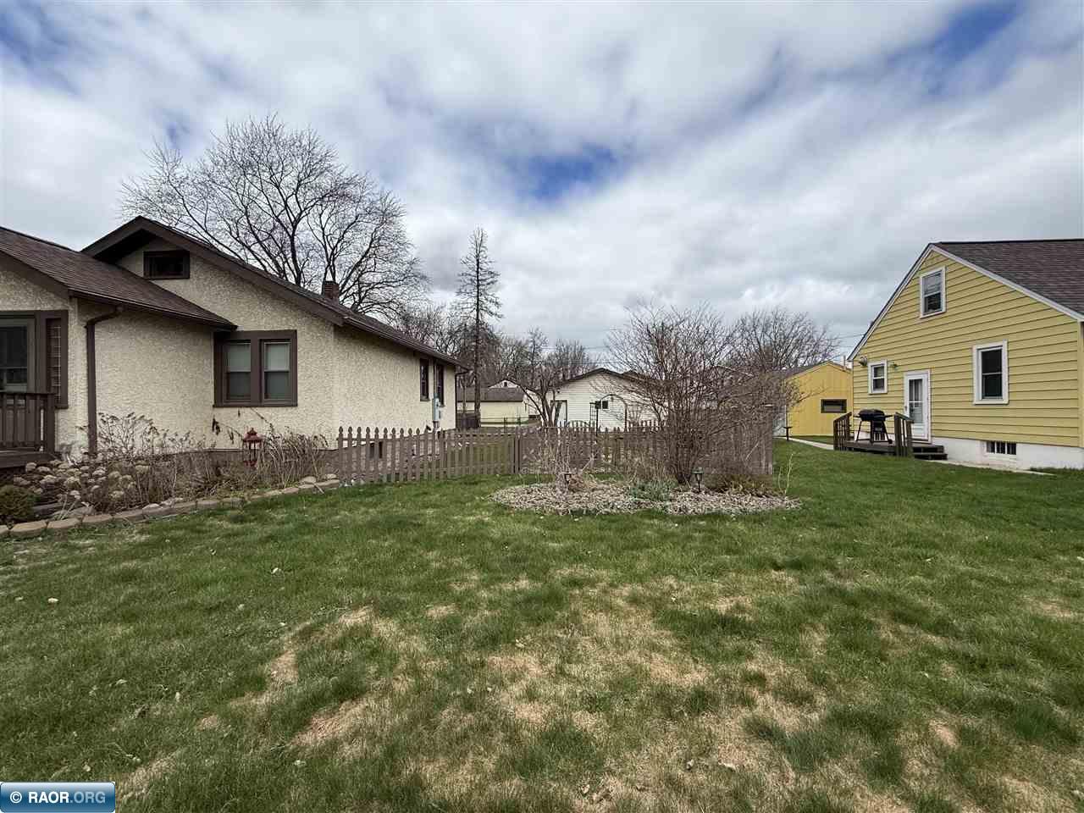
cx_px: 542
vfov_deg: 85.7
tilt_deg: +0.4
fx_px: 438
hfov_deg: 102.1
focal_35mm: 14
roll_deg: +0.2
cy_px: 406
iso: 50
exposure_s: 1/1961
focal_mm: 2.22
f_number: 2.2
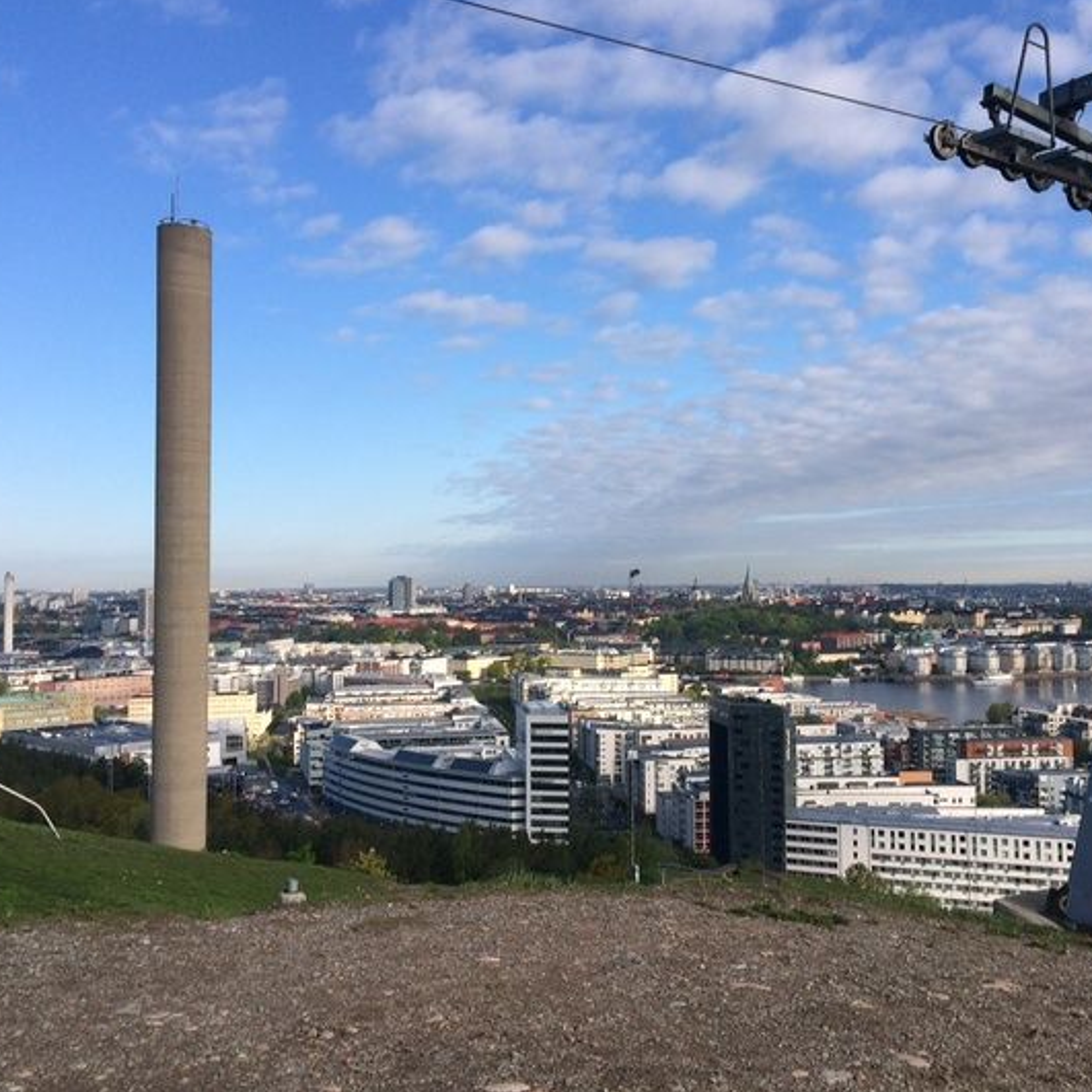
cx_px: 649
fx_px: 1249
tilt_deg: +1.7
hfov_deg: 47.0
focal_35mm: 35
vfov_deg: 47.2
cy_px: 539
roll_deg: +0.8
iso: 32
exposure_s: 1/1953
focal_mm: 4.15
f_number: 2.2
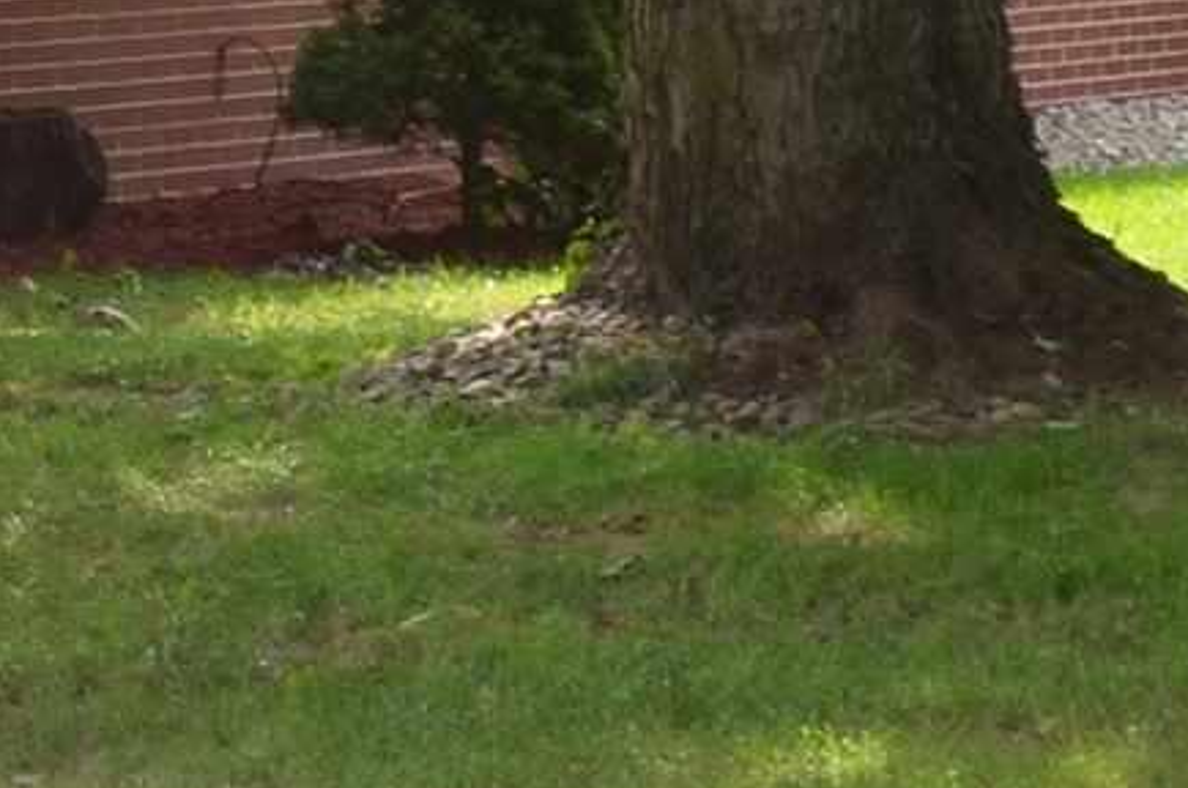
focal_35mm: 191
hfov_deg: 10.3
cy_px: -383
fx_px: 6294
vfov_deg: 7.1
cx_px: -843
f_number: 5
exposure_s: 1/200
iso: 160
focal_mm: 18
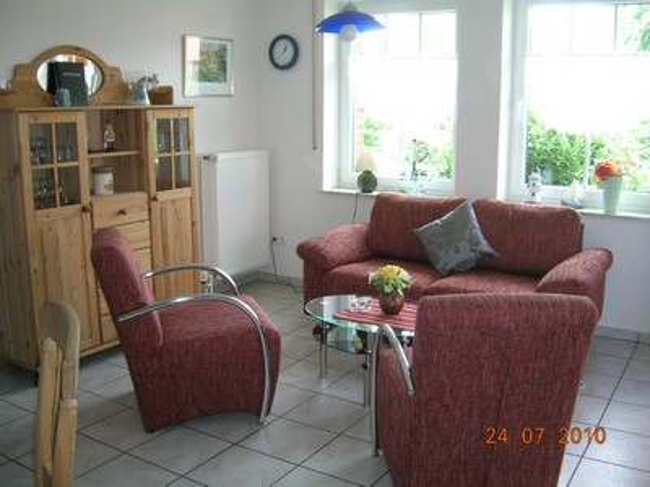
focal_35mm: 35
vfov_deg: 40.7
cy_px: 244
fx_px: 657
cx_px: 325
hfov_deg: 52.6
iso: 66
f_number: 2.8
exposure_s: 1/29.4
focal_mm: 5.4
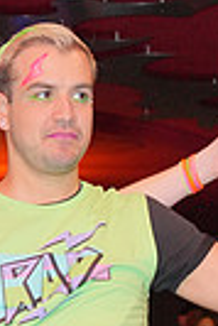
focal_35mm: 192
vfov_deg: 10.3
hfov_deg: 7.1
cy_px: 529
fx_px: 1739
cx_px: -38
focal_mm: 44
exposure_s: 1/200
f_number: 4
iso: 4000
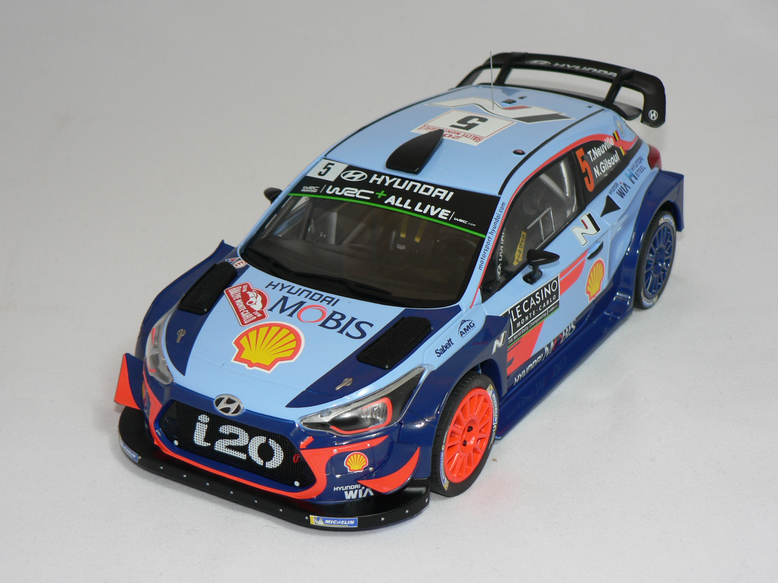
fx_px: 1506
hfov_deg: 29.0
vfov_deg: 21.9
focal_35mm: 67
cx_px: 389
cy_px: 292
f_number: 3.2
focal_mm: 11.2
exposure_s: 1/60
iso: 80
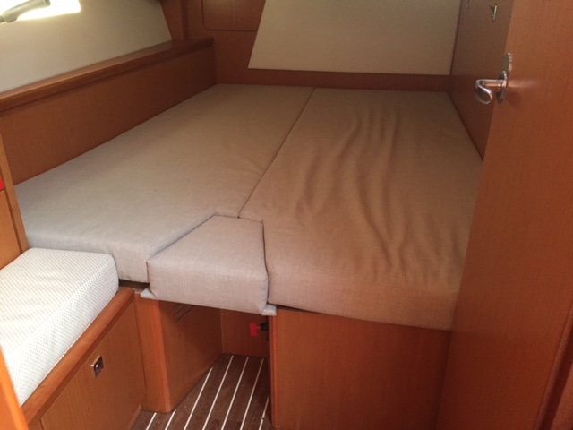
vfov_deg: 48.2
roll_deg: -1.4
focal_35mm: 29
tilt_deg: -25.7
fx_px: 480
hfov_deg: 61.7
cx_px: 286
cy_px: 215
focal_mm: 4.15
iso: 250
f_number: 2.2
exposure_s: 1/33
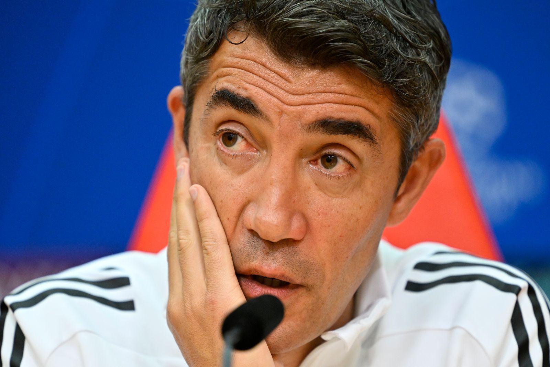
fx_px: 8553
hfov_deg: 3.7
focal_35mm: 560
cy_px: 184
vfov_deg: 2.5
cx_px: 275
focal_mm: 560
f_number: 4
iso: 3200
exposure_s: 1/250
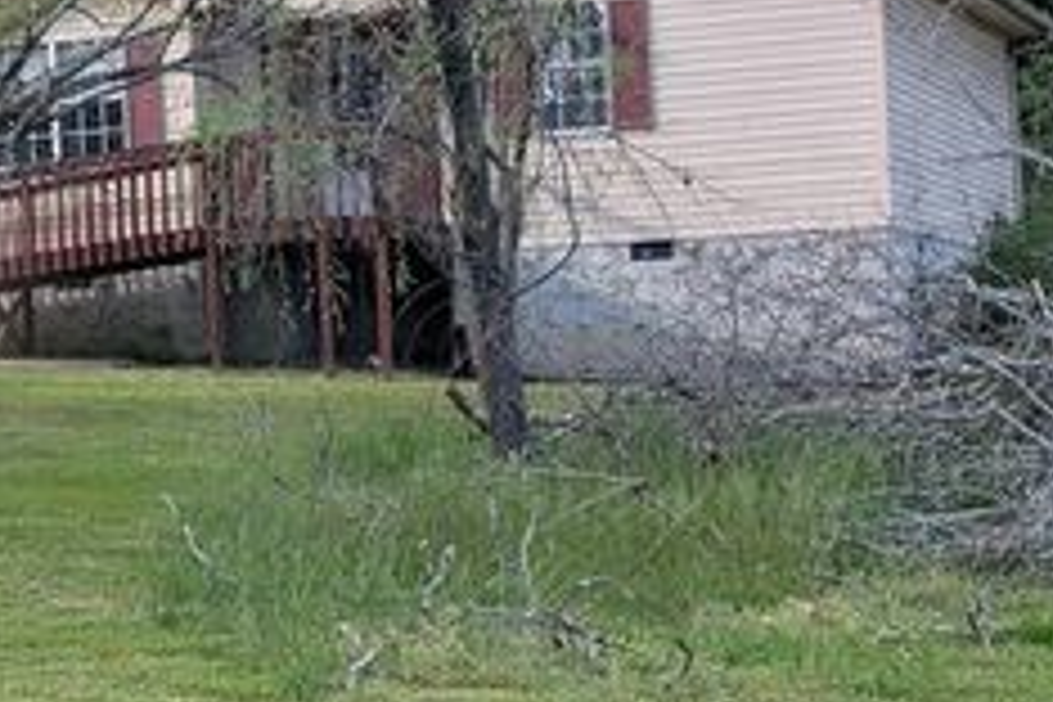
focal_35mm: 109
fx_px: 3188
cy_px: 270
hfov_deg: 18.3
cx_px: 32
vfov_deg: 12.6
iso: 52
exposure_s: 1/325
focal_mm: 6.9
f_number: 1.68
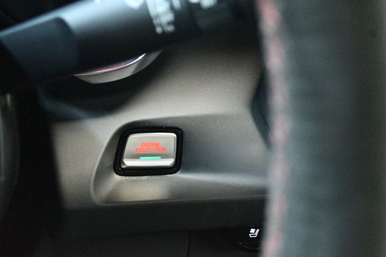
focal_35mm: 52
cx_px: 193
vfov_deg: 26.0
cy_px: 128
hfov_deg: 38.2
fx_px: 557
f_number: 5
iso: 12800
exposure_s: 1/25
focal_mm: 35
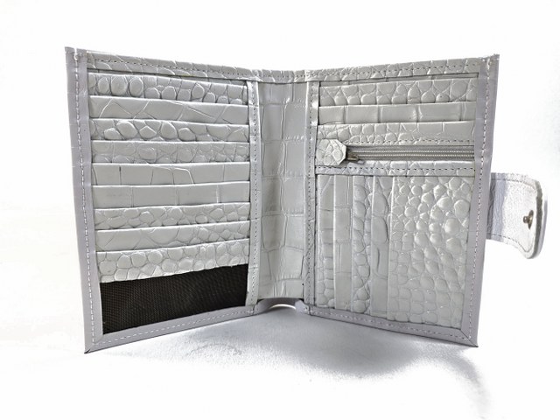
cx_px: 280
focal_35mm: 23
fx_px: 372
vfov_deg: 58.9
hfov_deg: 73.9
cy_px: 210
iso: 12
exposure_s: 1/100
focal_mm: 6.3
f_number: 1.7
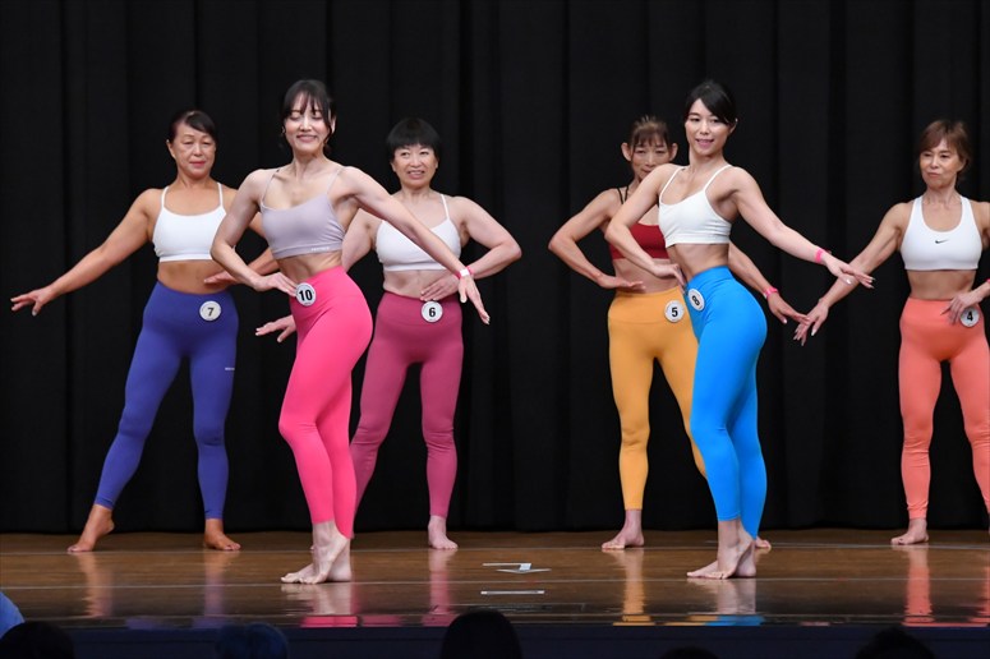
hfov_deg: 9.5
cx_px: 495
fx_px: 5965
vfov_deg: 6.3
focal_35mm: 217
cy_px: 330
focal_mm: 145
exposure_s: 1/400
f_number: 5.6
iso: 5000
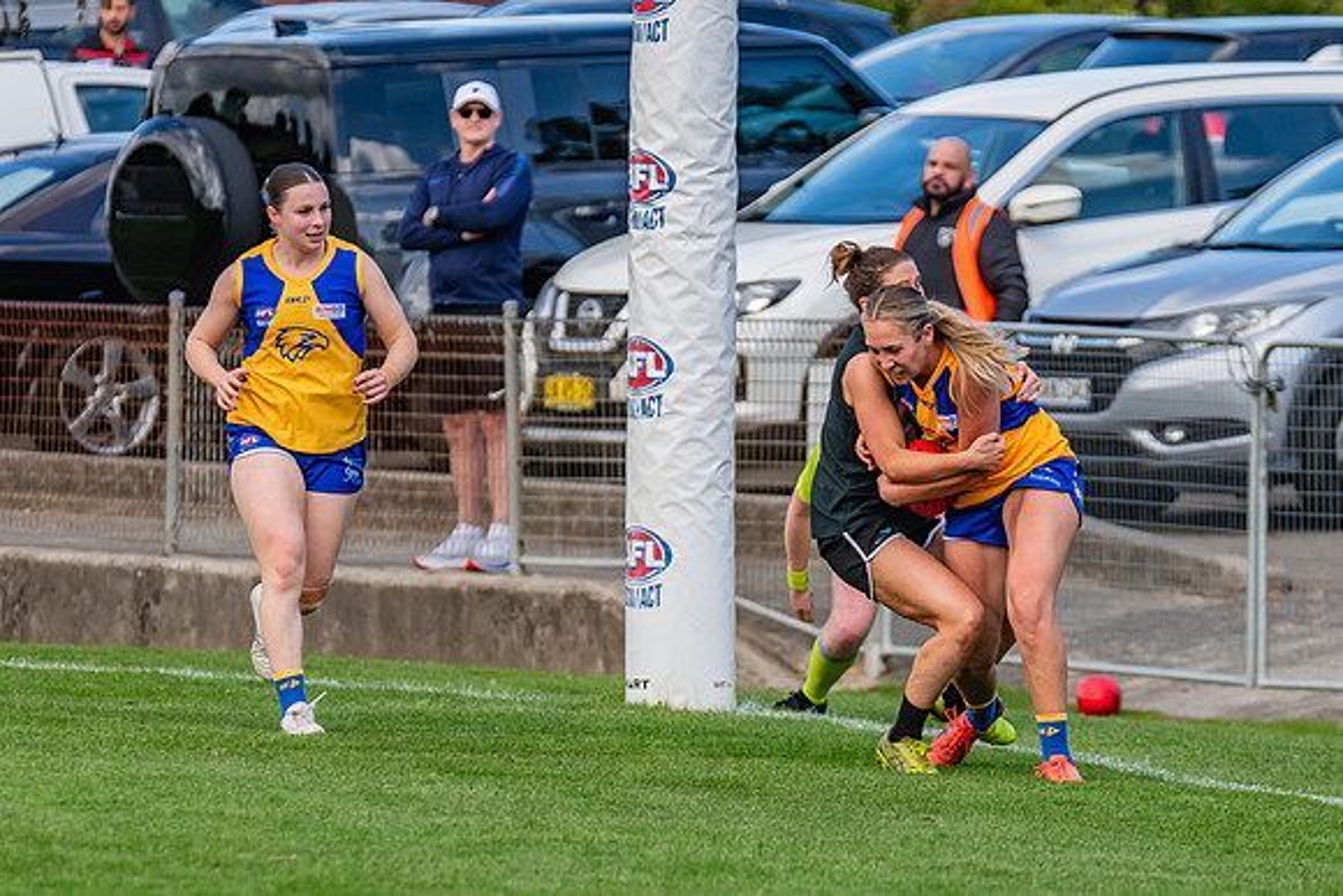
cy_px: 668
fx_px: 18369
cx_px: 879
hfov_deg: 4.2
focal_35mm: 492
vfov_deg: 2.8
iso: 800
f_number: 6.3
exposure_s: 1/1600
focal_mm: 330
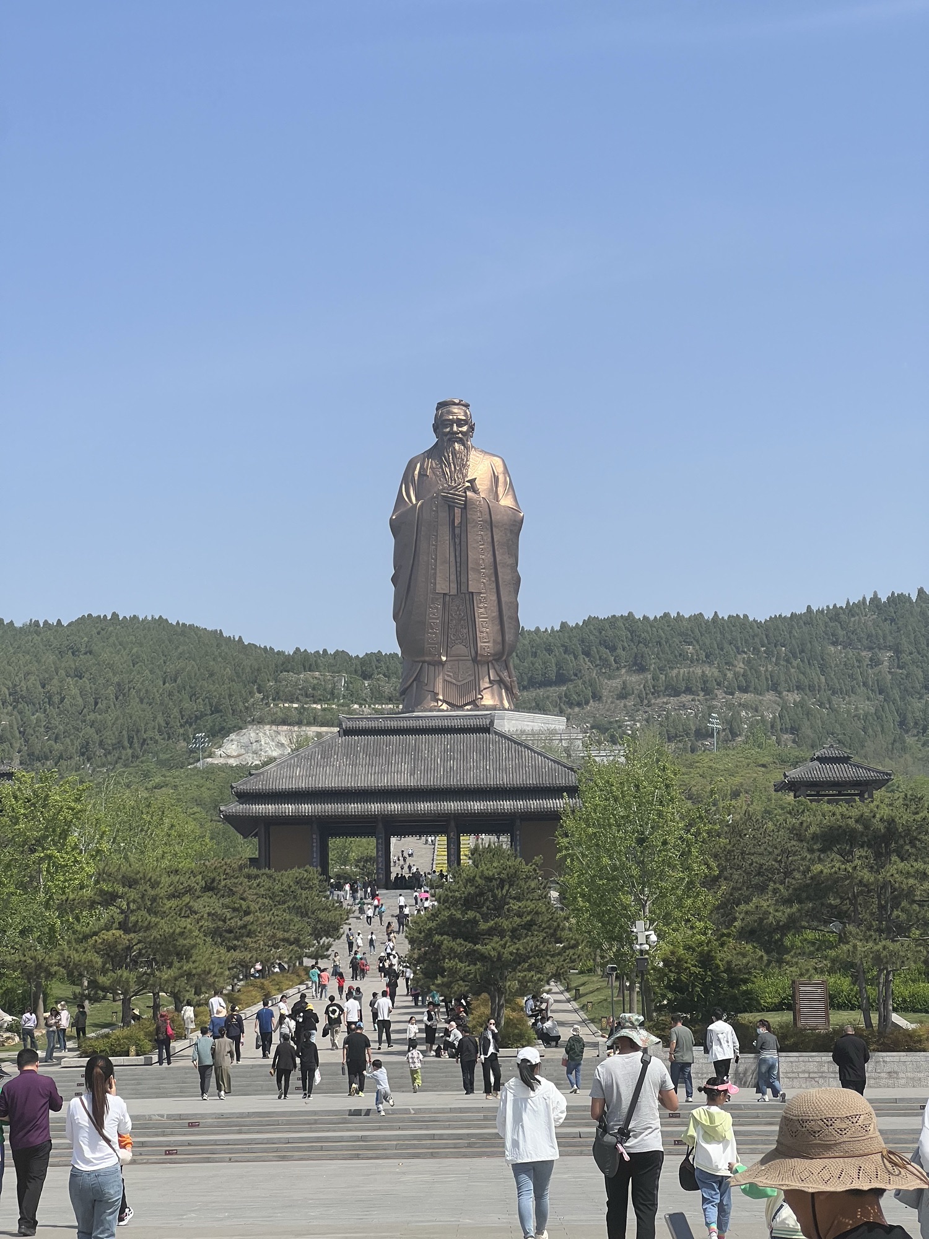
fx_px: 2755
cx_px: 464
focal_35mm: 77
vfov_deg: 25.3
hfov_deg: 19.1
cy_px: 620
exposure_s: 1/1054
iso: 32
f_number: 2.8
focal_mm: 9
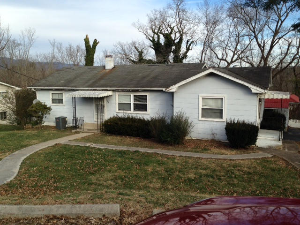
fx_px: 286
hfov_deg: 55.4
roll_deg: +0.4
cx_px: 150
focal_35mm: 33
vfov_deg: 42.9
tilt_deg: -7.1
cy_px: 112
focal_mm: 4.12
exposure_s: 1/742
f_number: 2.4
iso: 50
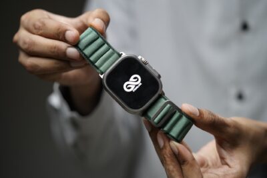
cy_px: 89
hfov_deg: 22.6
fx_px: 668
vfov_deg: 15.2
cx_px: 134
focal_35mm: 90
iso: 2000
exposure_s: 1/200
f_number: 2.8
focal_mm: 90
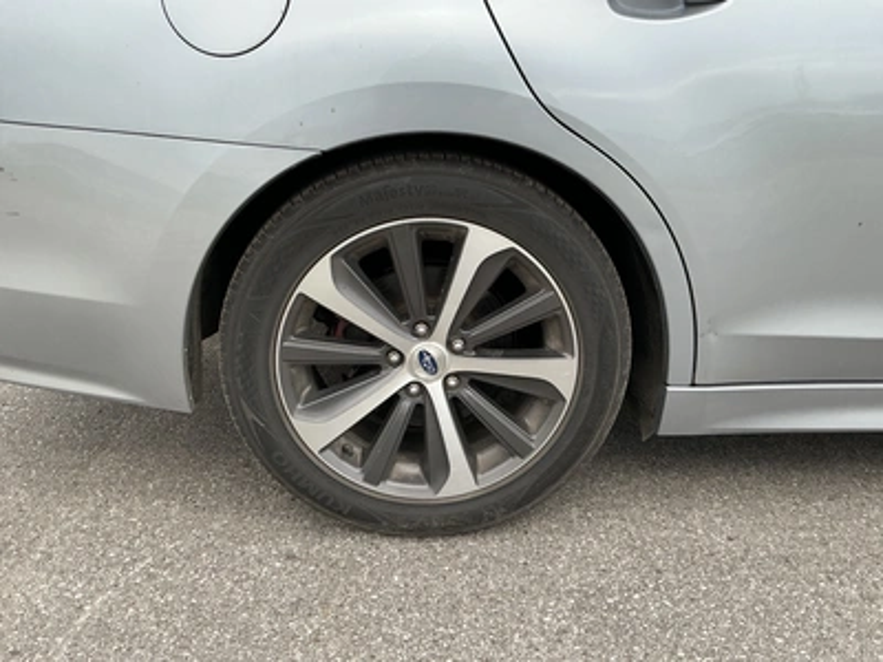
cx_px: 442
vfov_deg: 49.7
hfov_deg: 63.4
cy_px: 331
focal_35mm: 28
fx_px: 714
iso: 20
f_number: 1.8
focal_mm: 3
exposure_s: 1/134
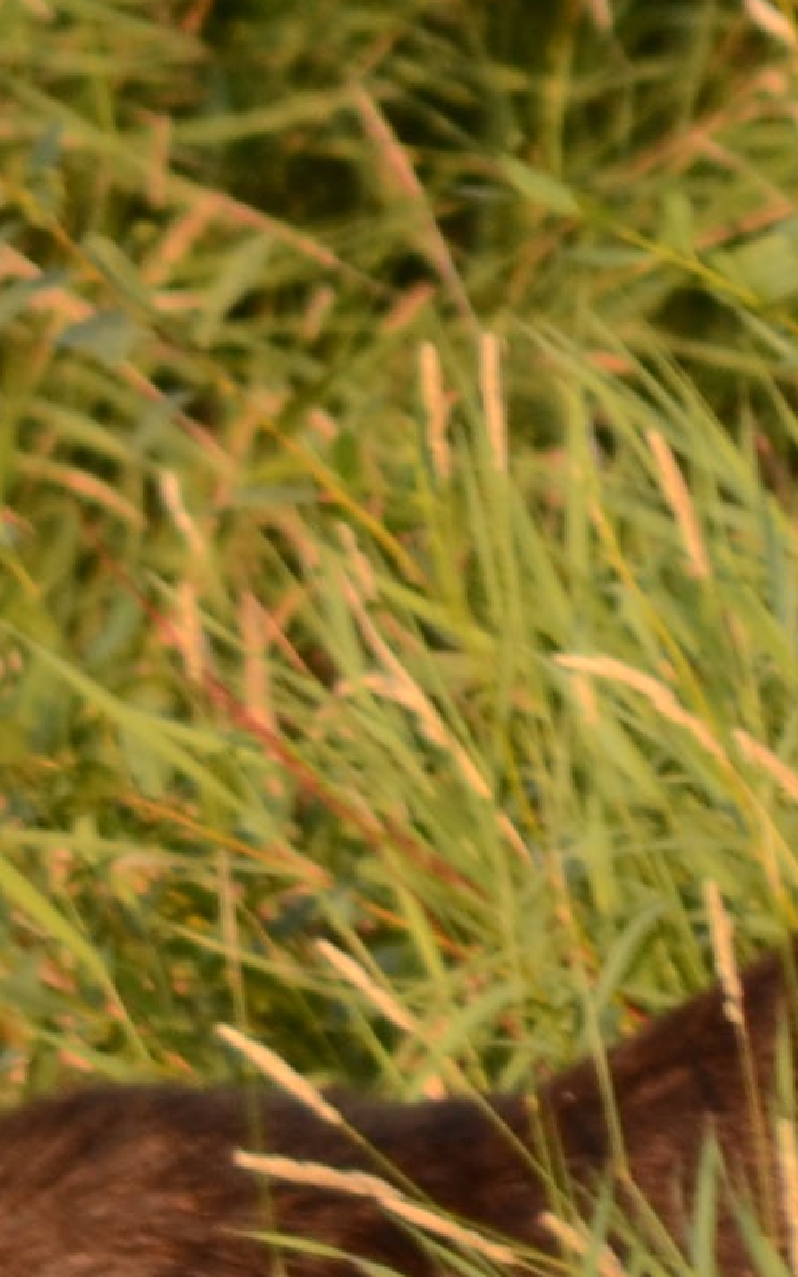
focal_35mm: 1876
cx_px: -287
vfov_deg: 1.1
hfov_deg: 0.7
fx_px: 65302
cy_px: 1787
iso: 200
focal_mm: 200
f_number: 5.6
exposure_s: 1/200
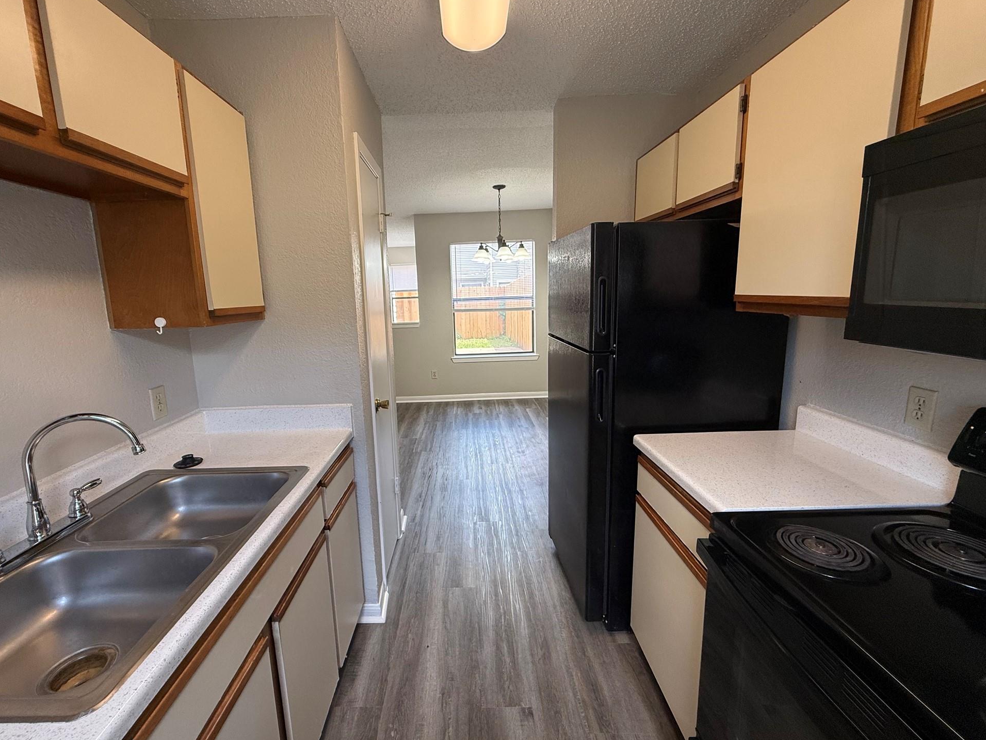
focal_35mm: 15
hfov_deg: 98.0
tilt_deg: -9.6
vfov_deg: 81.8
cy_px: 365
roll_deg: +2.0
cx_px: 461
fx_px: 427
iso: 125
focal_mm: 2.22
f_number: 2.2
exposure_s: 1/120
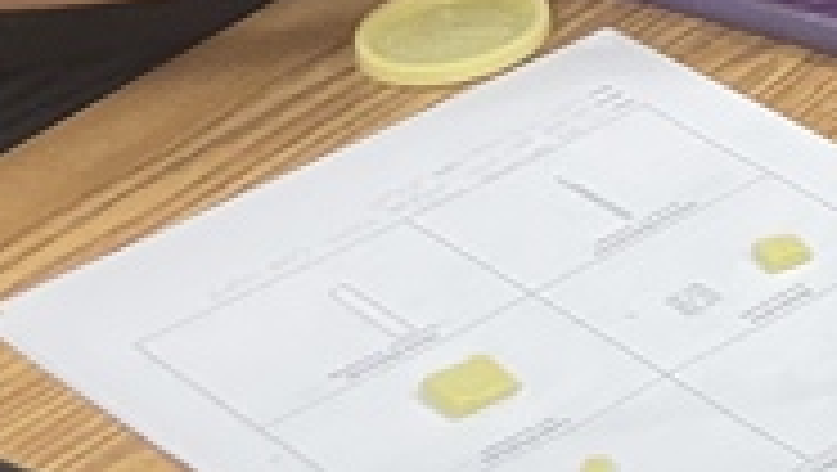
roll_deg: -1.8
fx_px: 3465
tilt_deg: -14.0
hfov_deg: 11.8
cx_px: 1868
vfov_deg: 7.2
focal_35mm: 156
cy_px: -805
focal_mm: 4.2
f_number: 1.6
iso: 100
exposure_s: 1/60
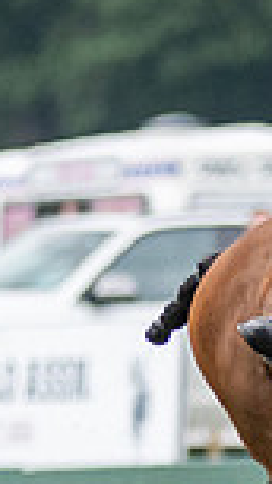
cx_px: 1277
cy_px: 512
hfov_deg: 0.5
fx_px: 32380
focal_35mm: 2524
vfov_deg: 0.9
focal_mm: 300
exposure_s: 1/8000
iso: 640
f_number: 2.8
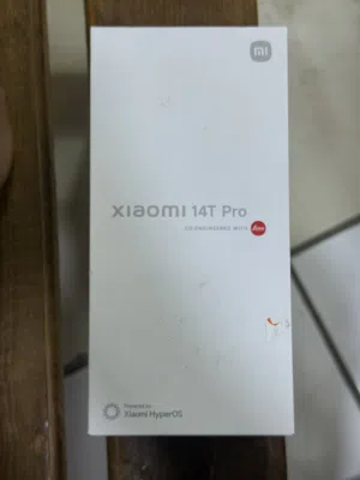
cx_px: 180
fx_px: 666
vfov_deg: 39.7
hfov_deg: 30.3
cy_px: 240
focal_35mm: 48
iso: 80
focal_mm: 6.76
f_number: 1.78
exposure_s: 1/100
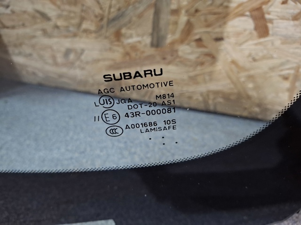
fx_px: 217
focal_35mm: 25
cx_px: 150
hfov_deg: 69.4
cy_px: 112
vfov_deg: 54.8
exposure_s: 1/20
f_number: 1.8
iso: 800
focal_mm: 4.69
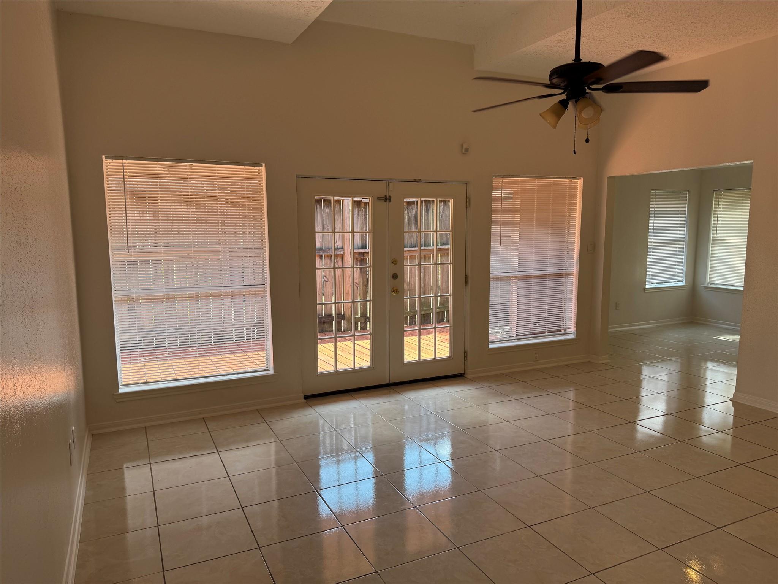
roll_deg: +0.3
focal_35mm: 24
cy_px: 292
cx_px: 389
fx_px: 539
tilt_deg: -8.8
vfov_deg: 56.8
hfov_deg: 71.6
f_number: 1.78
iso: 64
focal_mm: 6.76
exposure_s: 1/177
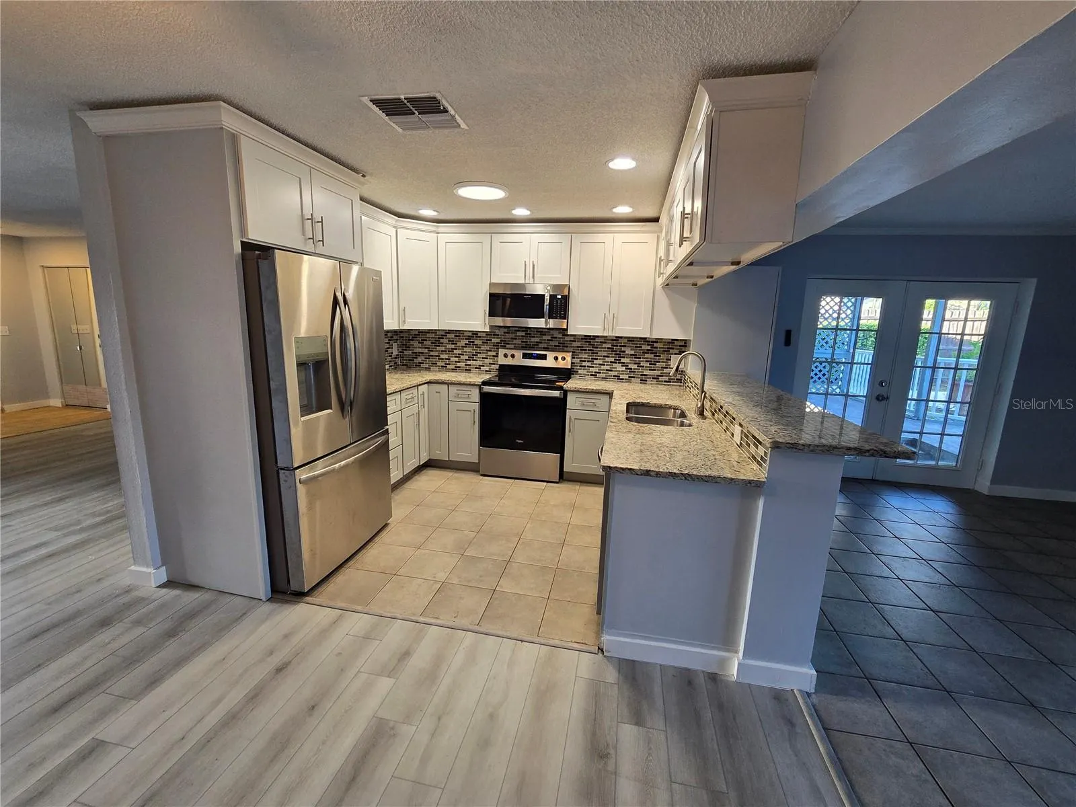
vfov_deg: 89.9
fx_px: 404
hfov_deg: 106.2
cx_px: 538
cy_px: 404
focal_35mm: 13
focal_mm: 2.2
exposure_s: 1/60
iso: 100
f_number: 2.2
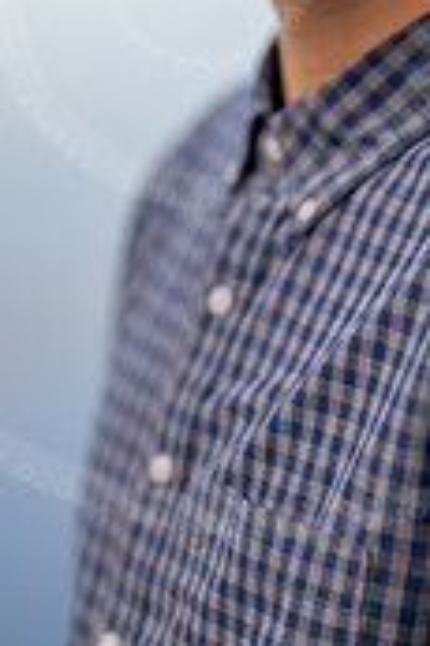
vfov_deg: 9.3
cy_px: 52
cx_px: 232
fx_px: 3967
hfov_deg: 6.2
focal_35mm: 221
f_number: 1.2
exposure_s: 1/2000
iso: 100
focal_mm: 85
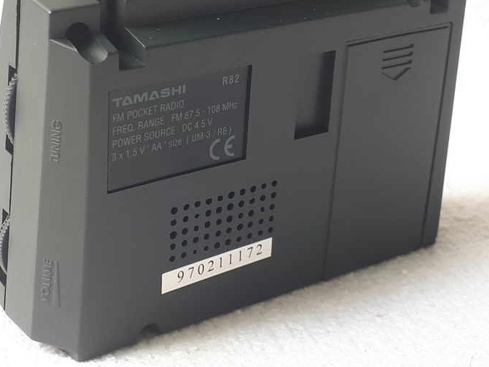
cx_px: 203
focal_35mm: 40
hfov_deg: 46.6
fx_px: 565
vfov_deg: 35.2
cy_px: 96
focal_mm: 3.6
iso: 40
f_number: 1.9
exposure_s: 1/199
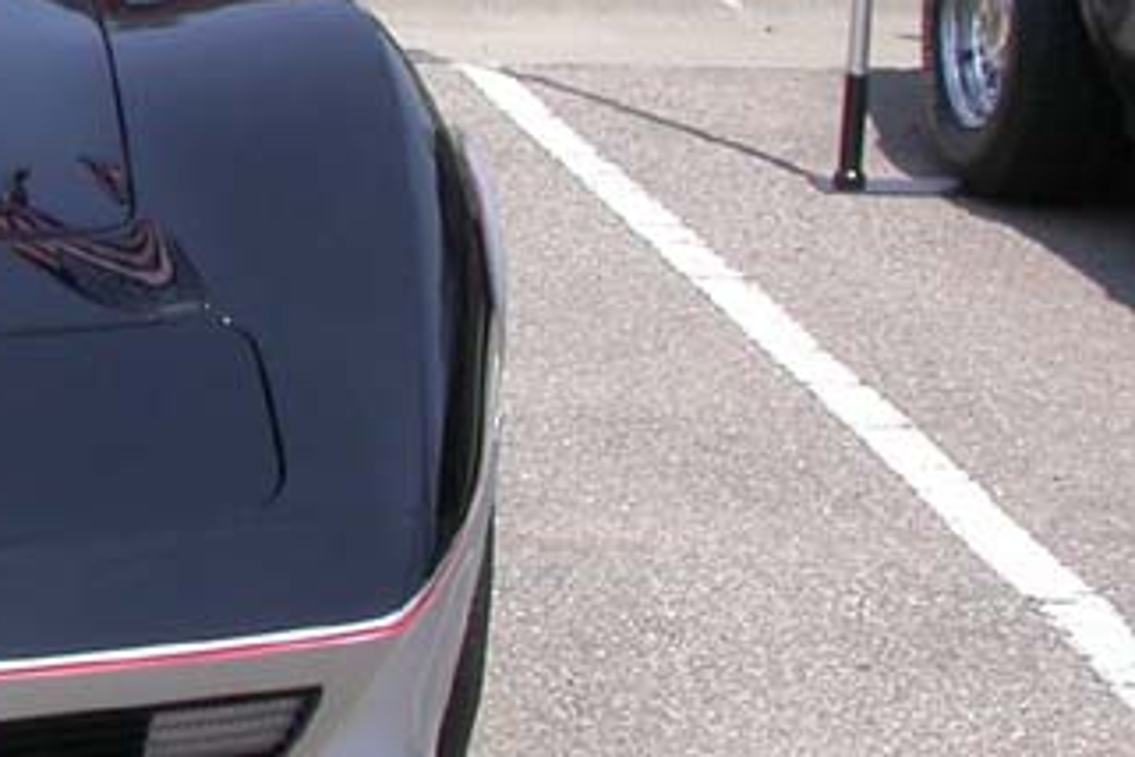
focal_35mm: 126
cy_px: 78
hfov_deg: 15.2
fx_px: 3972
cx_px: -502
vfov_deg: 10.8
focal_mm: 7.85
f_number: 7.5
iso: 100
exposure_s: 1/282
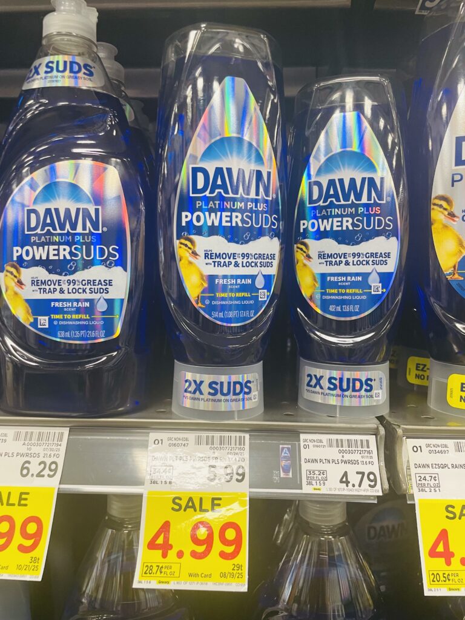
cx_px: 232
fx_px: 466
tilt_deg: -4.8
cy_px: 310
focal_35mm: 26
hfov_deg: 53.1
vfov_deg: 67.3
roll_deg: +0.0
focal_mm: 4.2
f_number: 1.6
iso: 100
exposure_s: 1/64
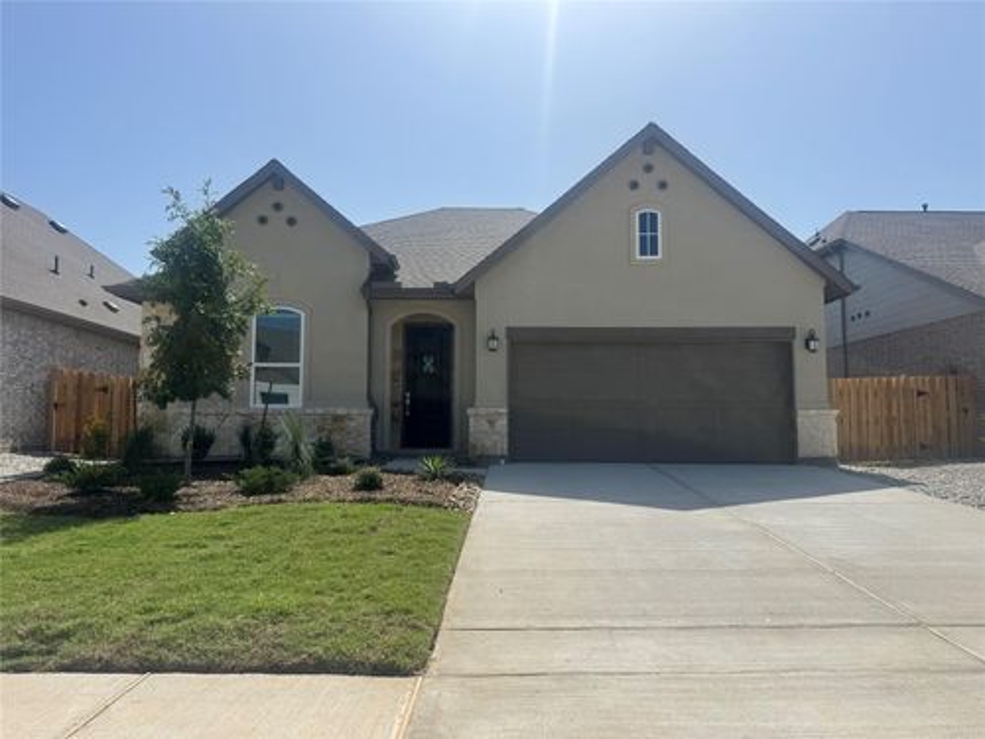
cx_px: 492
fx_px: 683
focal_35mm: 24
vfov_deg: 56.8
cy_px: 370
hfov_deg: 71.6
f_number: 1.78
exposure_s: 1/7092
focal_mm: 6.76
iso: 80
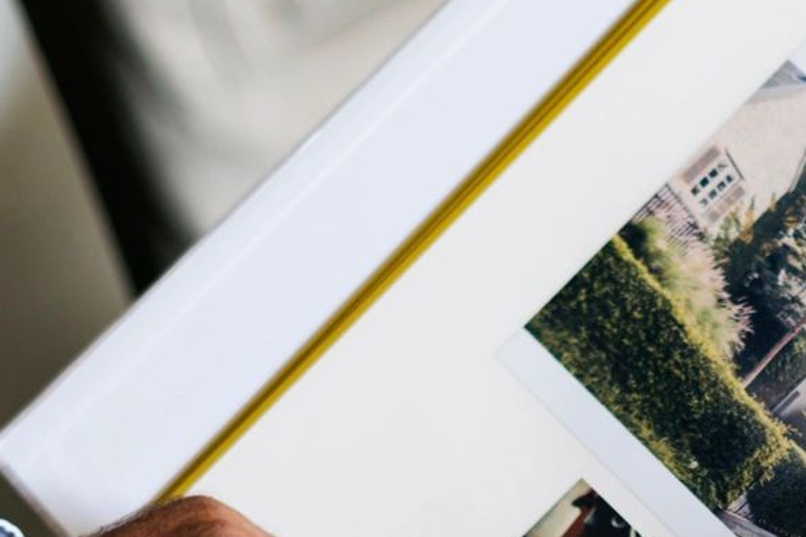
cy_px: 817
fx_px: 4097
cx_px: 537
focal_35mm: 183
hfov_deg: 11.2
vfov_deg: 7.4
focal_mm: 50
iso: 200
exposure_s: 1/125
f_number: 1.8
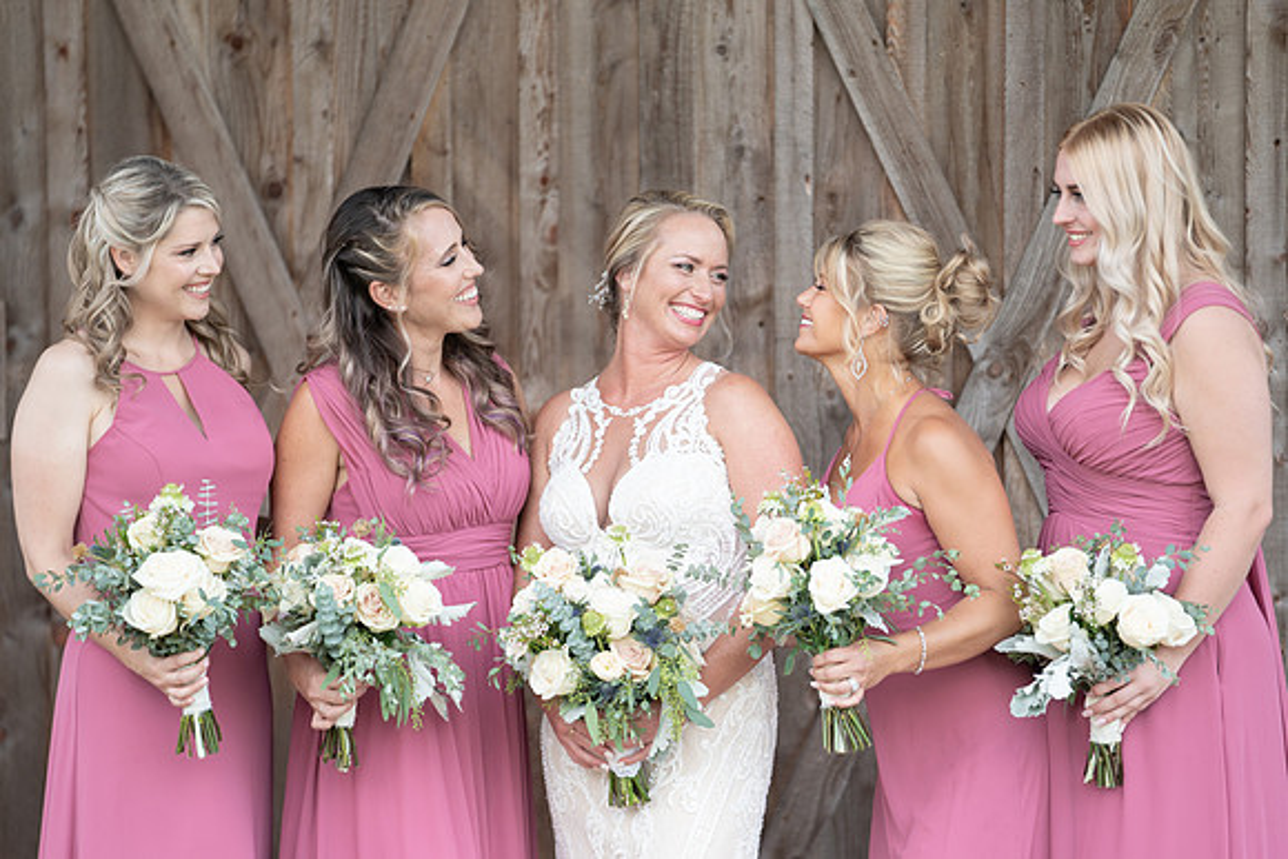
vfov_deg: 6.6
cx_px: 671
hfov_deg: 9.9
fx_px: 7407
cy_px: 398
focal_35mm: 207
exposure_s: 1/250
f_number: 2.8
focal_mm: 189
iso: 125
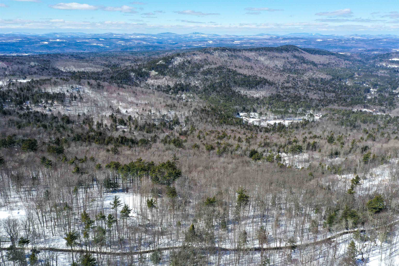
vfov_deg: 46.4
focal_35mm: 28
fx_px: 310
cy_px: 133
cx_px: 200
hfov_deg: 65.5
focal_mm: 10.26
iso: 100
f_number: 6.3
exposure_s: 1/500
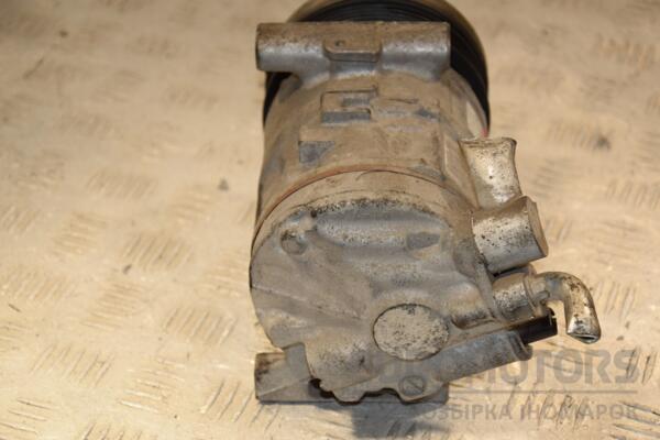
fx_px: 1705
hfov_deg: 21.9
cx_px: 330
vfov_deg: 14.7
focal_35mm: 93
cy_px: 220
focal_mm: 62
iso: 800
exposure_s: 1/200
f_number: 6.3
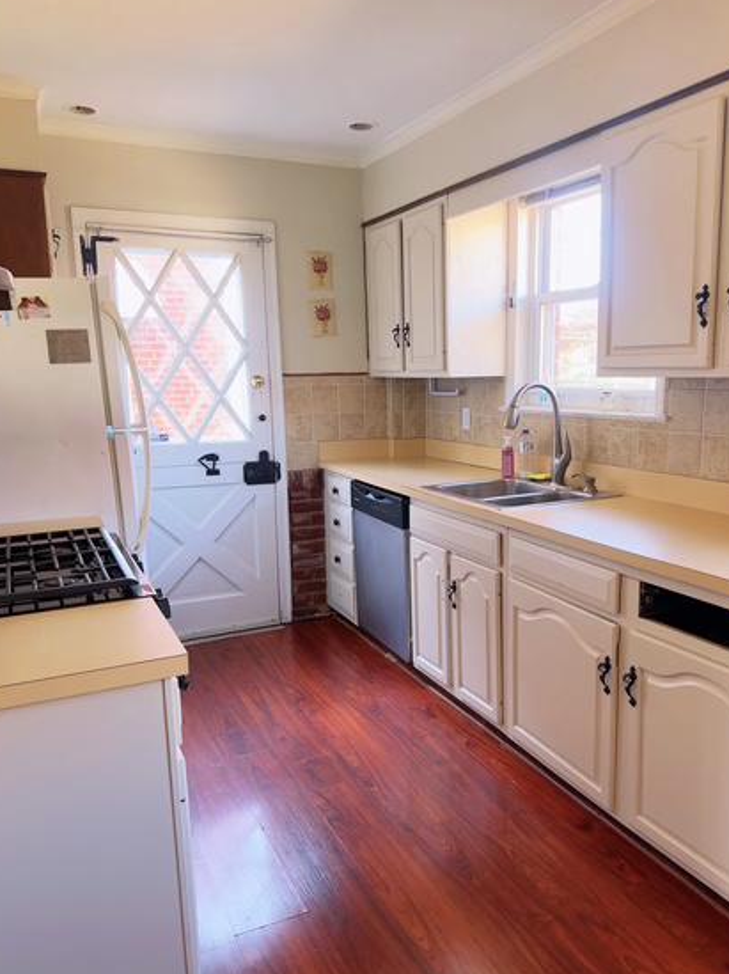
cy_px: 511
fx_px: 787
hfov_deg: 49.6
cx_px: 413
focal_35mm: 28
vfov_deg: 63.4
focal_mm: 6.86
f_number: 1.78
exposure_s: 1/95
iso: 250
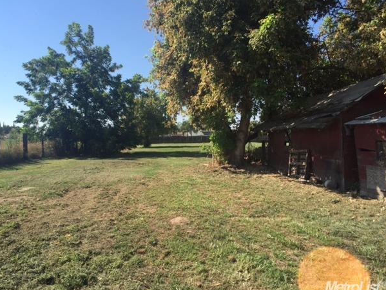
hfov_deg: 58.3
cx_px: 183
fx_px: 346
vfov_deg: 45.4
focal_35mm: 31
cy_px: 139
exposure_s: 1/1412
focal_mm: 4.15
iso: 32
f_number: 2.2
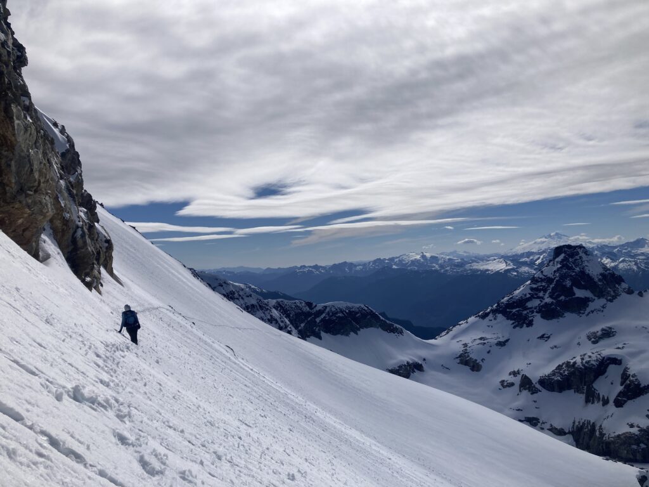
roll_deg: +1.8
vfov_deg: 49.7
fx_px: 525
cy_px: 244
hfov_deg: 63.4
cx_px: 324
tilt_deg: +2.5
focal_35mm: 28
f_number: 1.8
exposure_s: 1/16393
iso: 25
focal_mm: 3.99
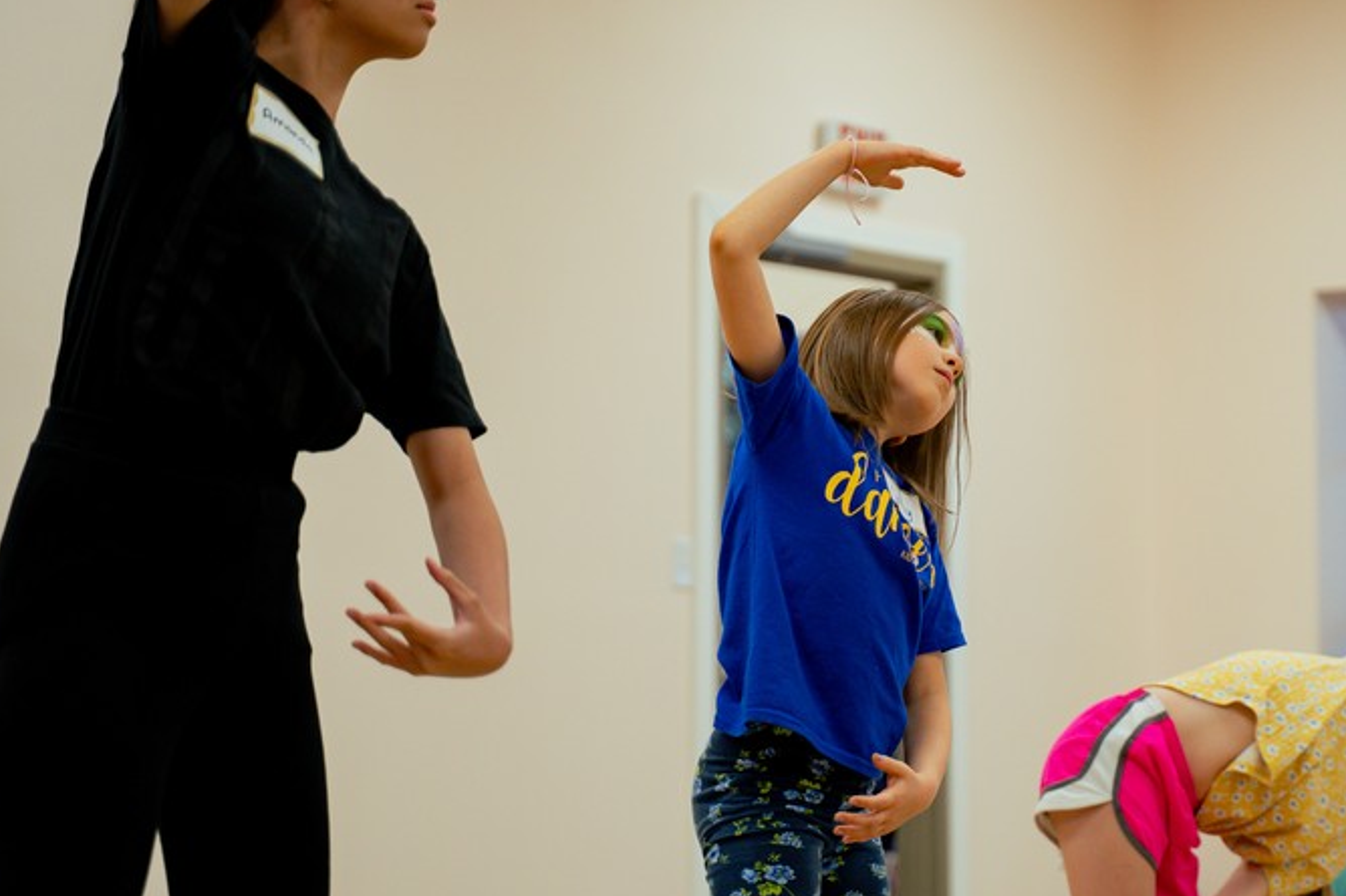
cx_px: 935
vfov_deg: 11.9
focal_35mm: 115
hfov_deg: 17.7
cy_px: 365
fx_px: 4298
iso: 1000
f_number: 2.8
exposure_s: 1/500
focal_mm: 75
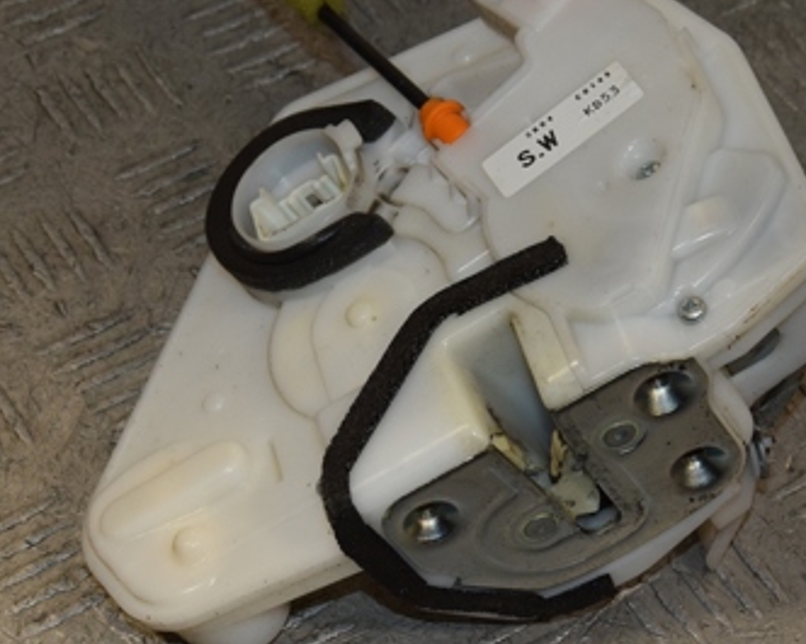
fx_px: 2717
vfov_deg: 13.5
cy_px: 306
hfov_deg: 16.9
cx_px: 493
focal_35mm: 114
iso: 800
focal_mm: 42
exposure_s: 1/200
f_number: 8
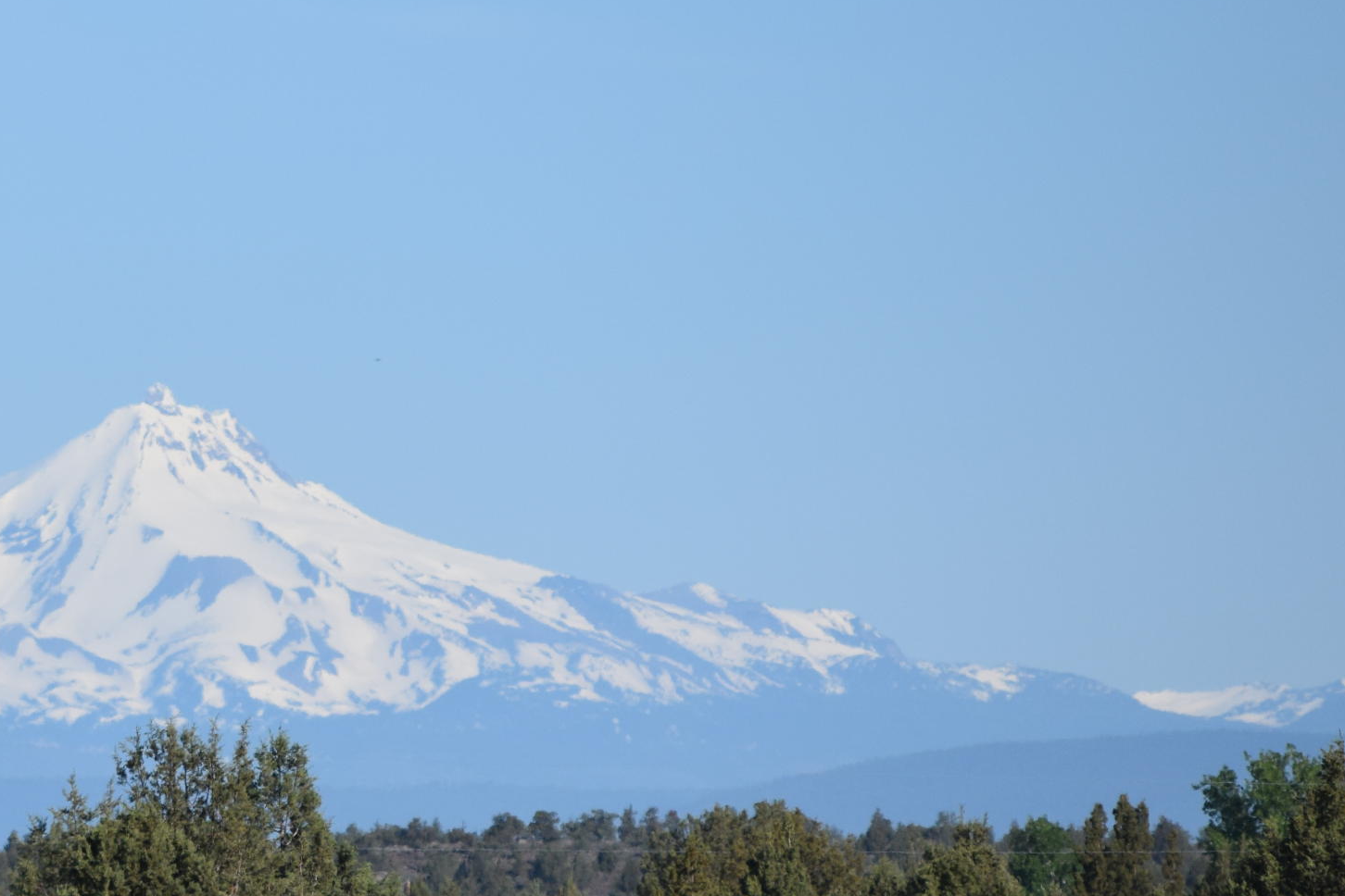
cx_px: 125
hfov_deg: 3.3
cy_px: 571
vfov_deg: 2.2
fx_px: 23162
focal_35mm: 620
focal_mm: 200
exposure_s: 1/2000
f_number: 5.6
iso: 280
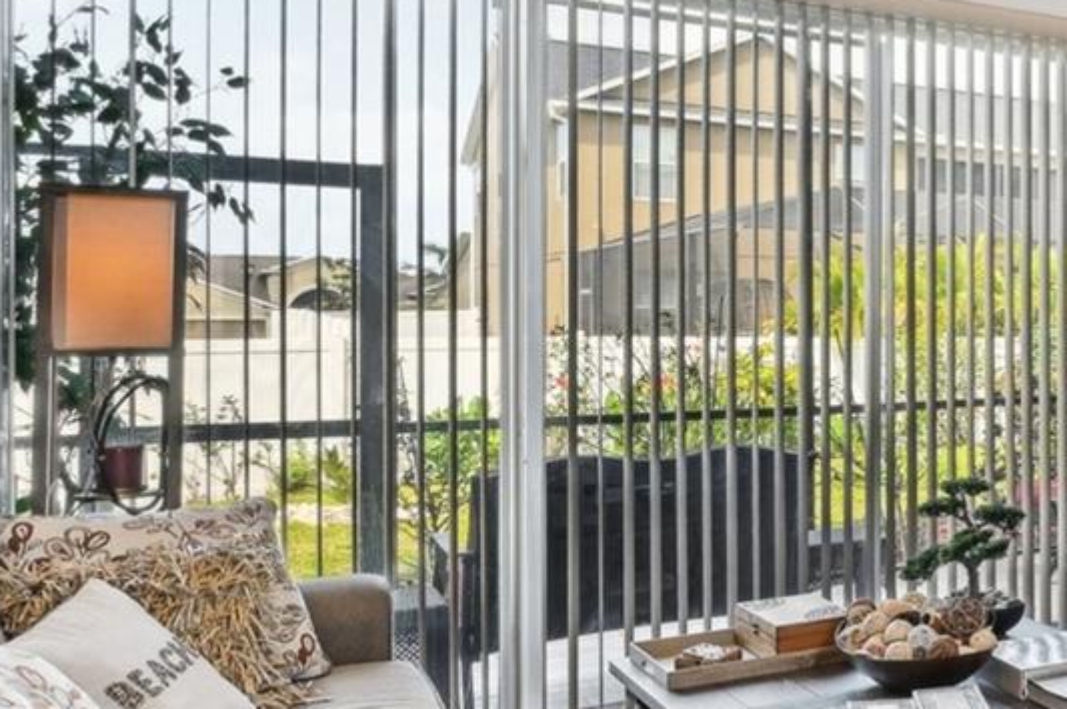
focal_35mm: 42
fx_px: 1243
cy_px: 347
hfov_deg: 35.9
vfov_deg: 31.8
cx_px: 1291
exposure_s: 1/50
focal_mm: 14
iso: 400
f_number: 8
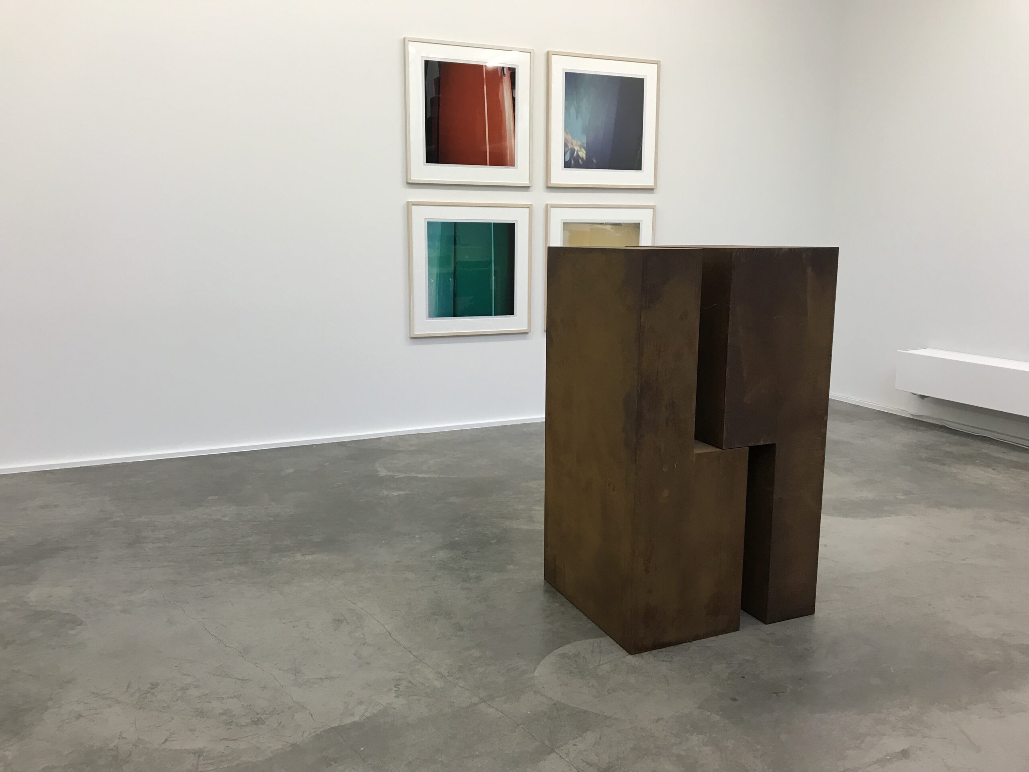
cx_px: 514
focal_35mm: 28
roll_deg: -1.0
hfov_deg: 63.4
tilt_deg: -9.5
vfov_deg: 49.7
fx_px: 832
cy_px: 386
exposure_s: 1/33
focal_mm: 3.99
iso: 20
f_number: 1.8
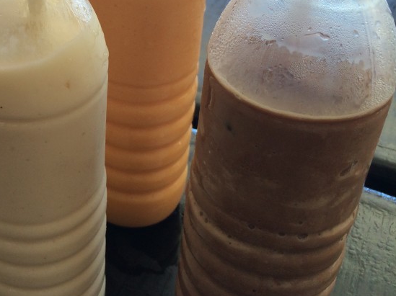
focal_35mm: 56
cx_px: 30
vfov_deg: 25.5
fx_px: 640
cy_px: 50
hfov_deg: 32.4
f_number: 2.2
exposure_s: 1/120
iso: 64
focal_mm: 4.12
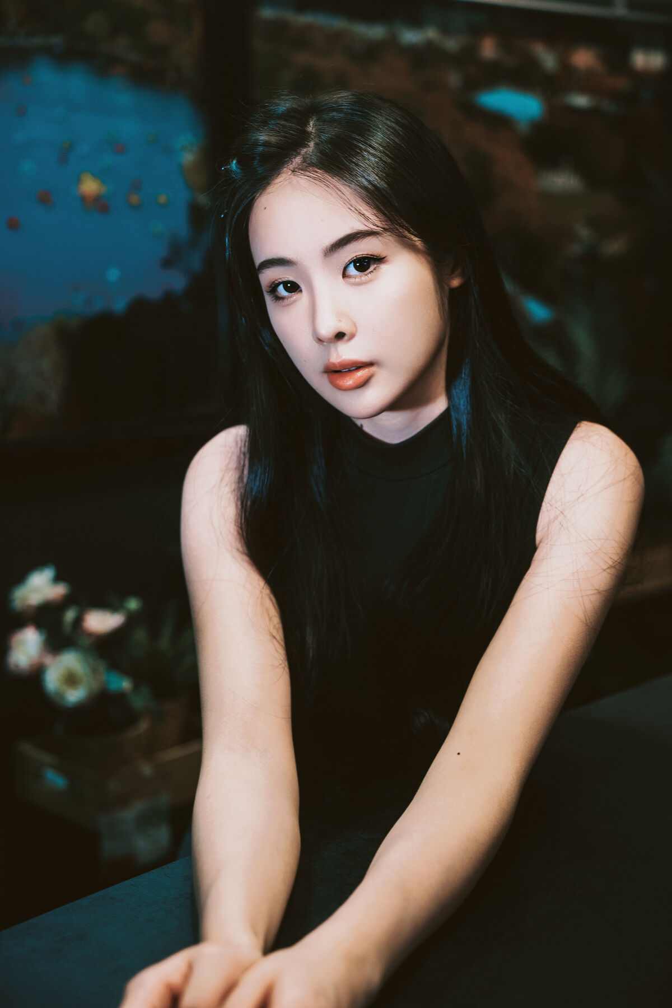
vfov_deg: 40.3
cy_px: 504
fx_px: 1372
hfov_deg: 27.5
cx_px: 336
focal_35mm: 49
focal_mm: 49
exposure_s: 1/80
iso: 360
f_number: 2.8
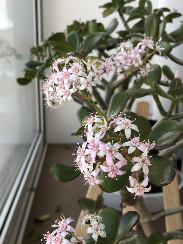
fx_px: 261
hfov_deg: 38.6
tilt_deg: -16.1
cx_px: 81
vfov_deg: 49.9
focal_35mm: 37
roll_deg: -0.8
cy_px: 145
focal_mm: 3.99
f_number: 1.8
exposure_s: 1/365
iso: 20
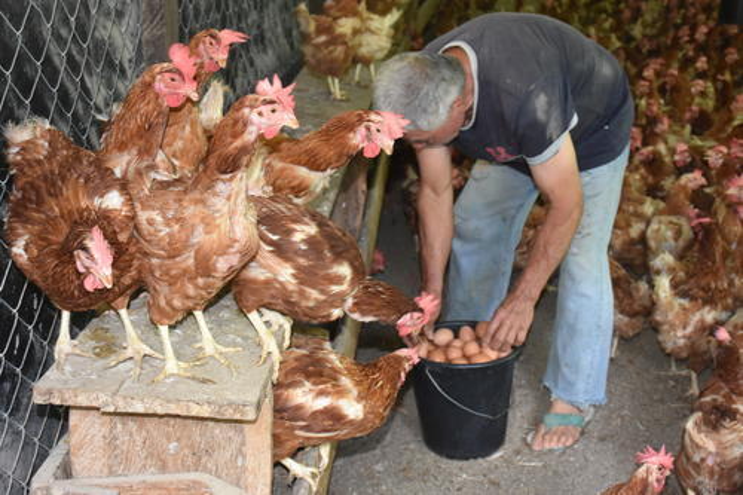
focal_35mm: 48
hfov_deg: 41.1
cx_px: 372
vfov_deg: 28.1
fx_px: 990
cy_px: 248
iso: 1600
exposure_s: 1/60
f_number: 5.6
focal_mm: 32
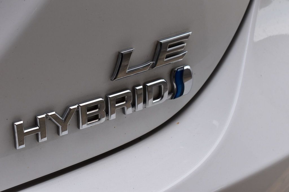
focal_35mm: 82
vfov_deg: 16.5
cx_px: 144
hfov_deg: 24.6
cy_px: 96
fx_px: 662
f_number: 10
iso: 400
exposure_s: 1/320
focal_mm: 55
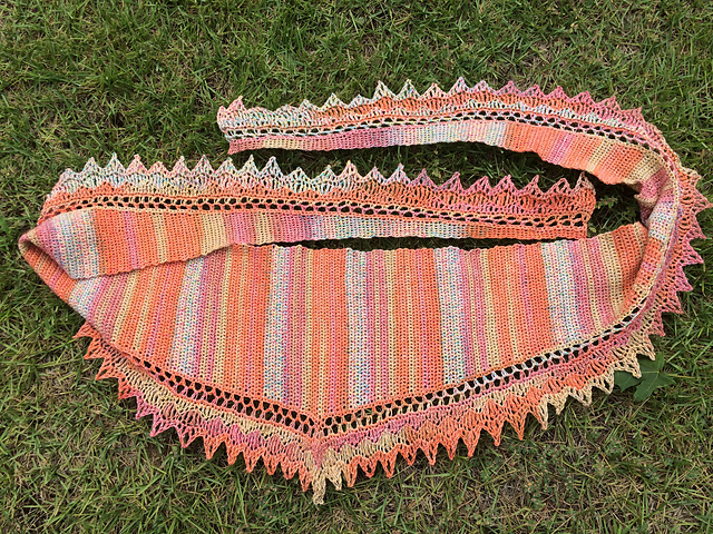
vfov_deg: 48.2
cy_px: 267
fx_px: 597
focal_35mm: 29
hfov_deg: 61.7
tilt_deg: -79.5
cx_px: 356
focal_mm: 4.15
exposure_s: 1/1414
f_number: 2.2
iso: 32
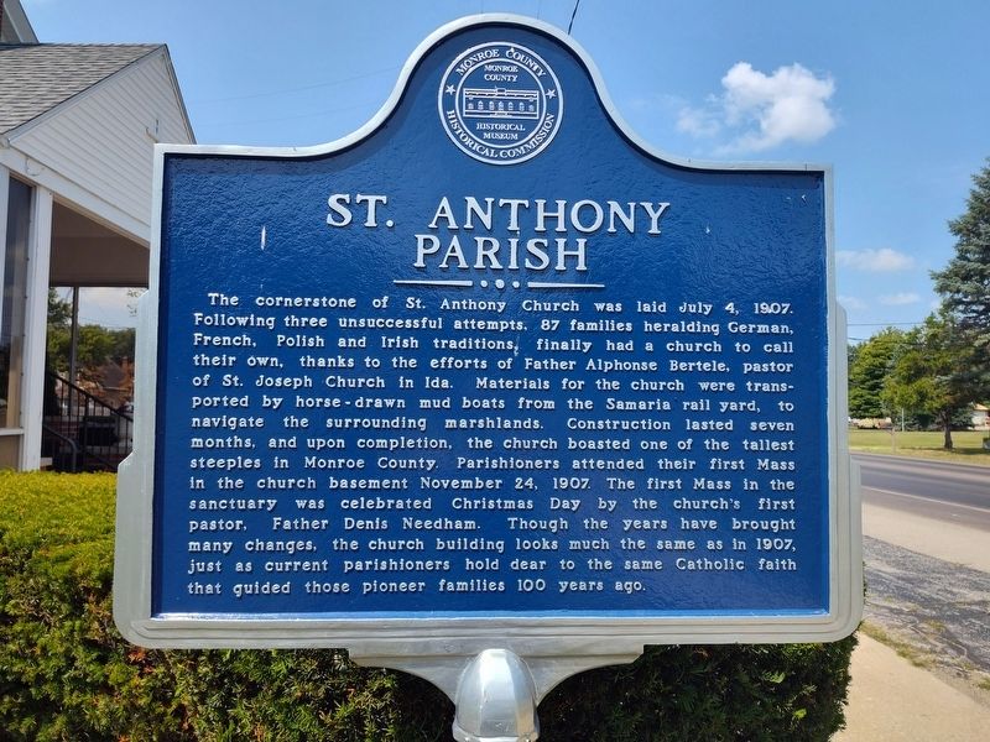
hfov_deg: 73.9
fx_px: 658
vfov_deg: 58.9
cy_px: 371
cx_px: 495
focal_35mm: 23
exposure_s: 1/1508
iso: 100
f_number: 1.8
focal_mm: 5.56
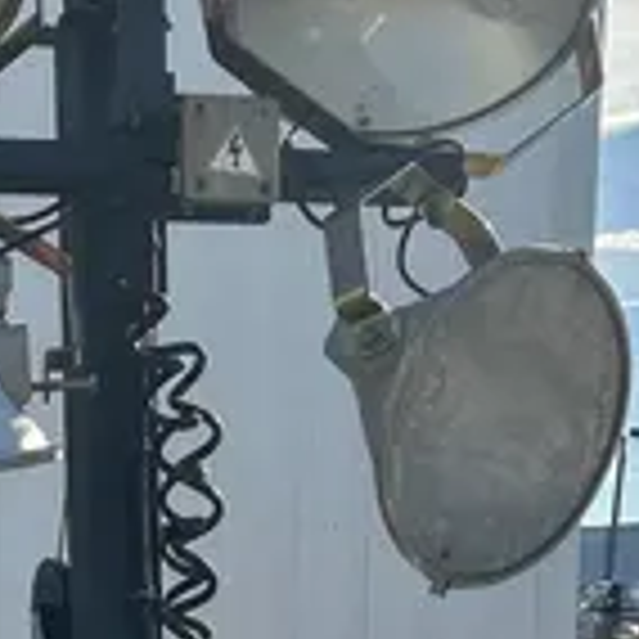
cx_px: 158
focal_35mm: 119
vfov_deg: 13.5
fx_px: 2485
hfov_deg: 14.6
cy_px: 1069
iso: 50
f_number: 1.5
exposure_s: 1/4115
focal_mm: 5.7
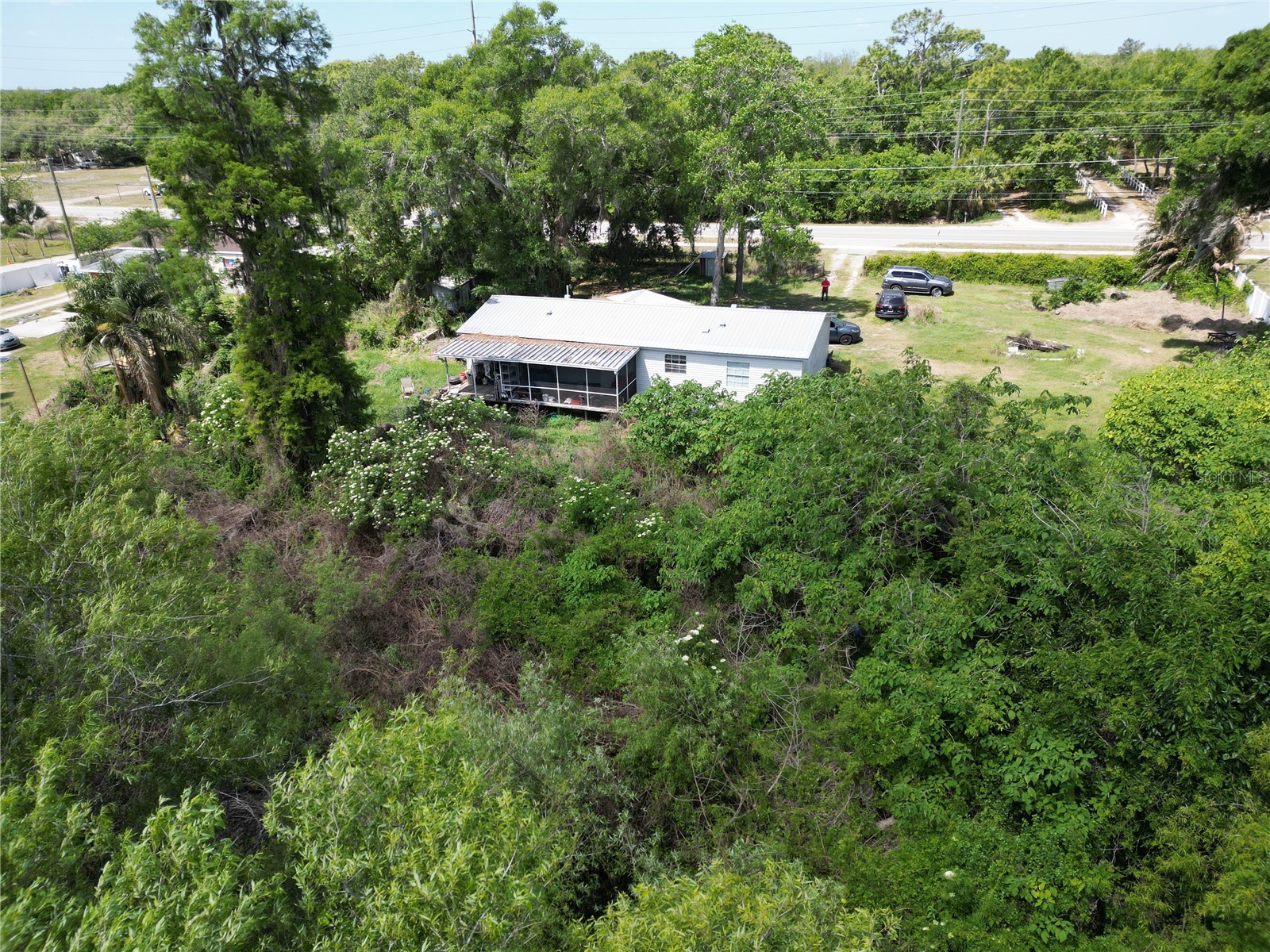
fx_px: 881
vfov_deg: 56.8
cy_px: 476
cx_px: 635
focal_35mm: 24
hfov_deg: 71.6
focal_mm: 6.72
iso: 130
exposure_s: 1/1600
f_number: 1.7
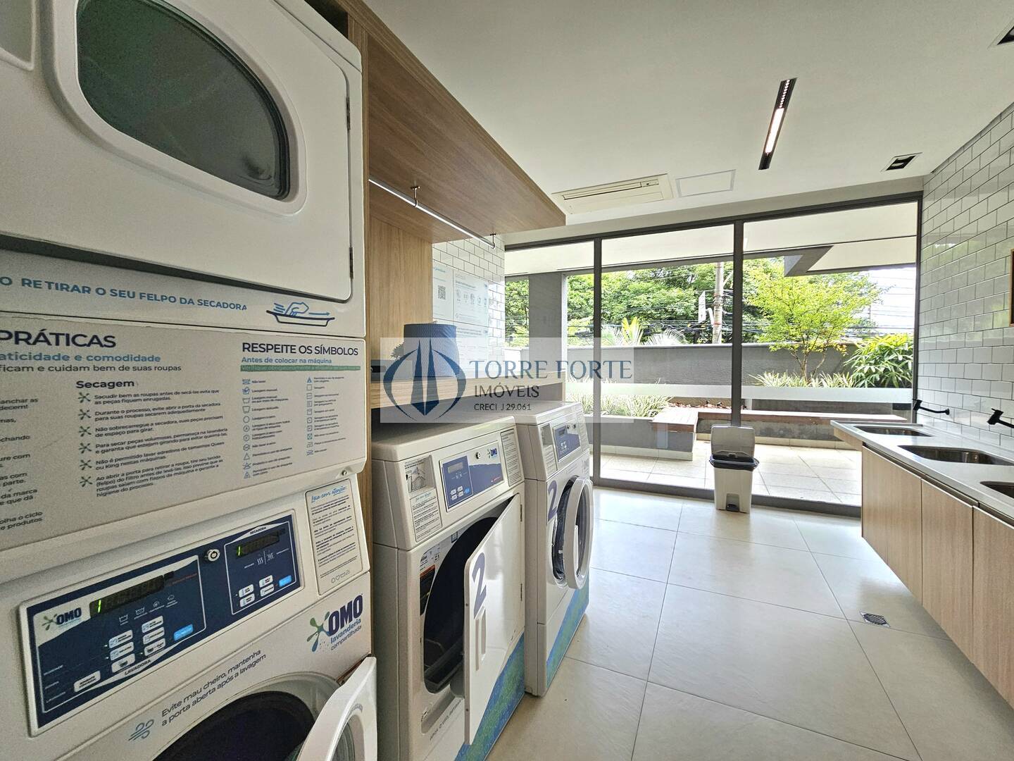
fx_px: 381
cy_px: 380
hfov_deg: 106.2
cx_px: 507
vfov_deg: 89.9
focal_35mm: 13
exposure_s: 1/233
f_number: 2.2
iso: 80
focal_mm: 2.2
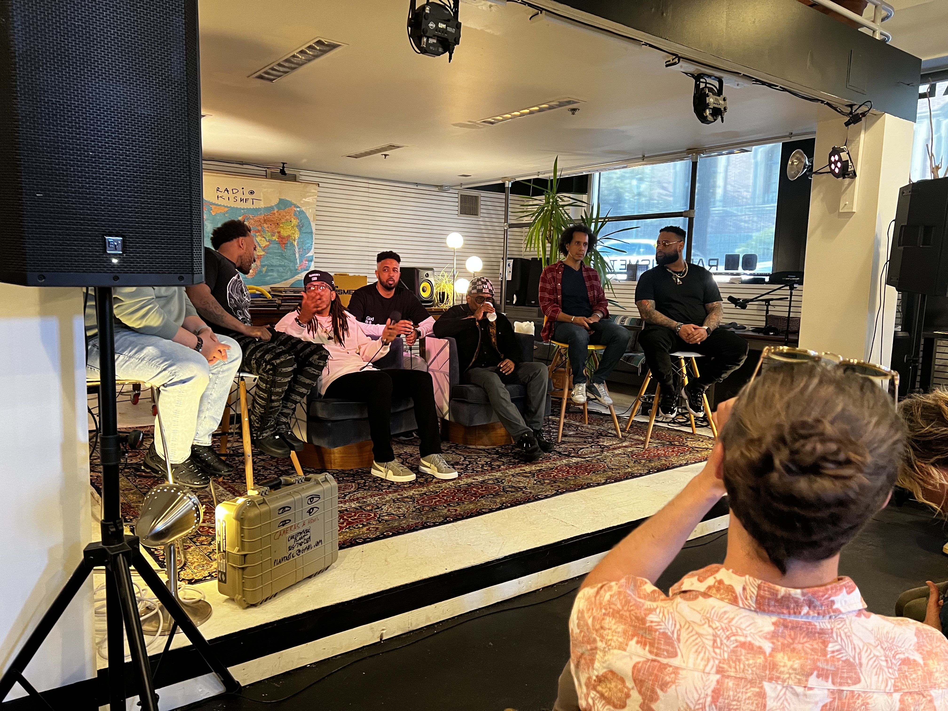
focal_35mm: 26
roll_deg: -0.6
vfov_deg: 53.1
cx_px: 474
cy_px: 356
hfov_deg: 67.3
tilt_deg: -6.7
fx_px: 712
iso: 400
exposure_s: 1/40
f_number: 1.5
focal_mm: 5.7
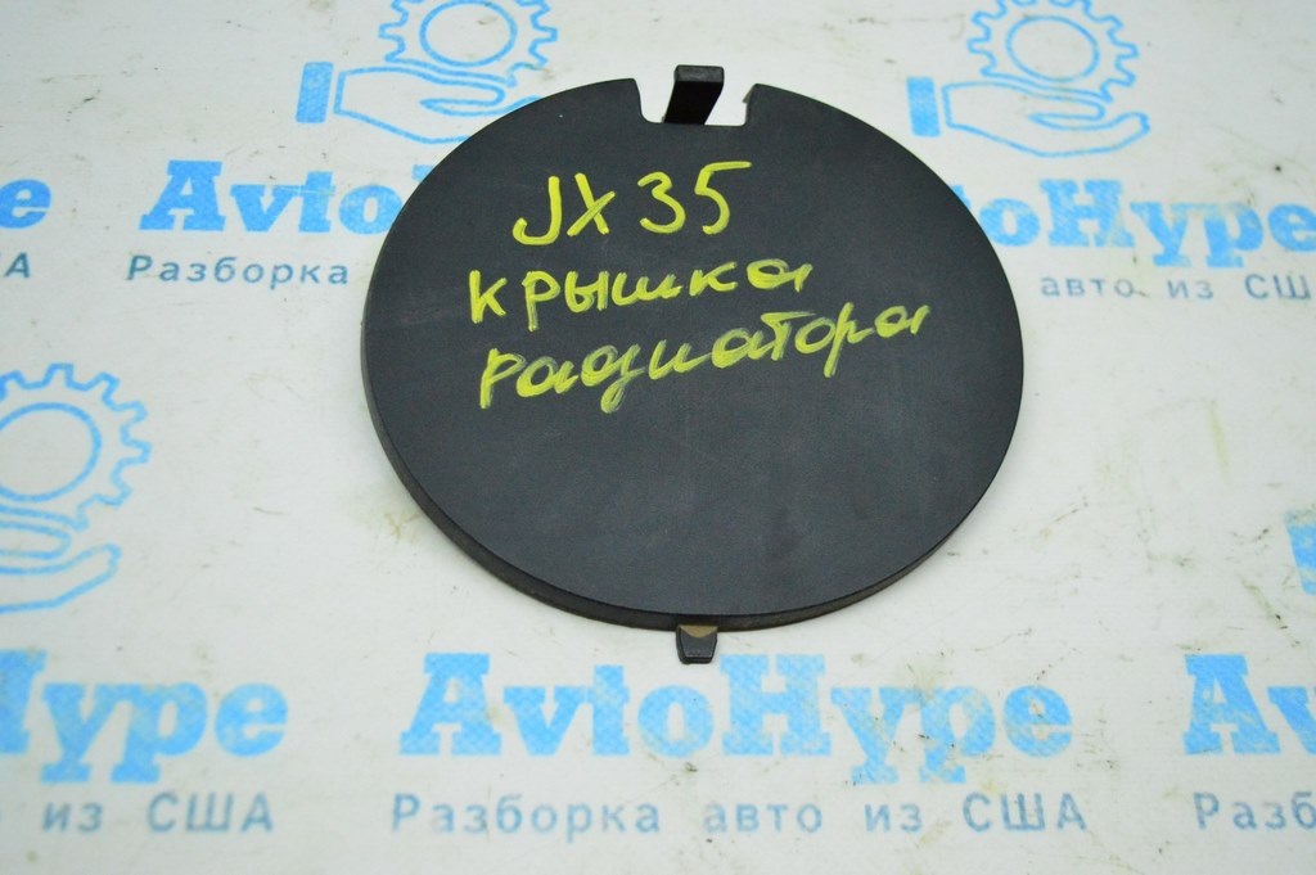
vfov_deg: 31.8
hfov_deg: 46.4
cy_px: 438
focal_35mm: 42
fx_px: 1534
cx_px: 658
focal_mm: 28
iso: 6400
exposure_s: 1/800
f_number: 4.2
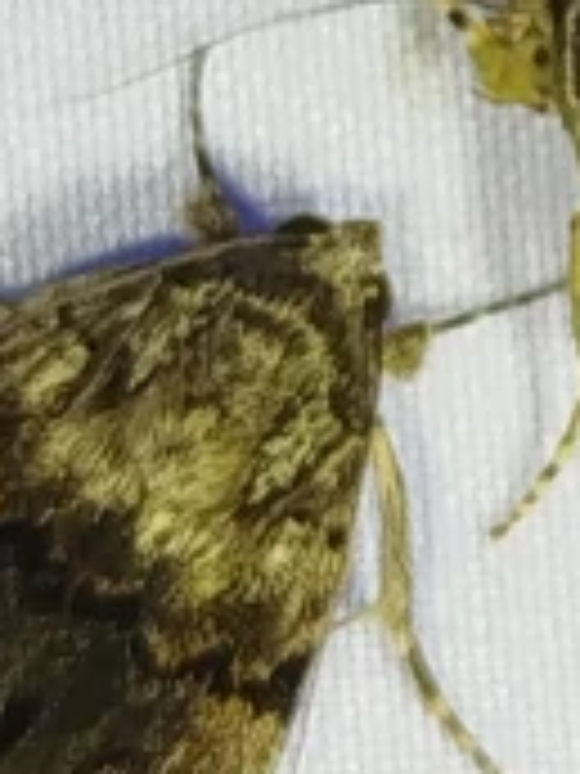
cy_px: 104
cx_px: 814
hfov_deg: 5.4
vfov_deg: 7.2
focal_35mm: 275
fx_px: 6144
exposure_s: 1/50
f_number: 1.7
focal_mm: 5.31
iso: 64
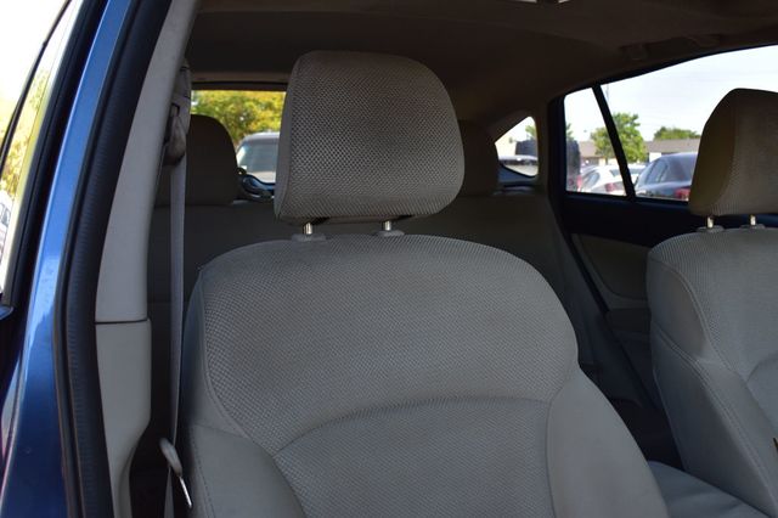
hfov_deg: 51.3
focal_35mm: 38
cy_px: 259
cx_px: 389
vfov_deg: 35.5
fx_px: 810
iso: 400
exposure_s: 1/100
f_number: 9
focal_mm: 25
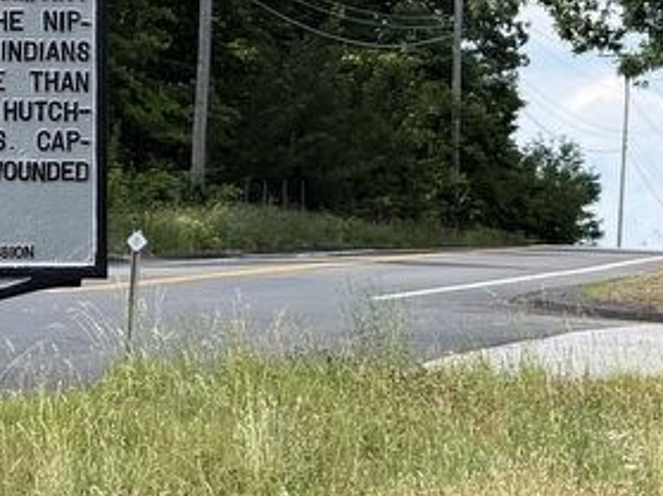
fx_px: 6586
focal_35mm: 344
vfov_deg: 4.3
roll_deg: -1.2
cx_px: 316
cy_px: 285
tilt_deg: +1.0
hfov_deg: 5.8
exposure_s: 1/707
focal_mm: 15.66
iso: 64
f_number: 2.8
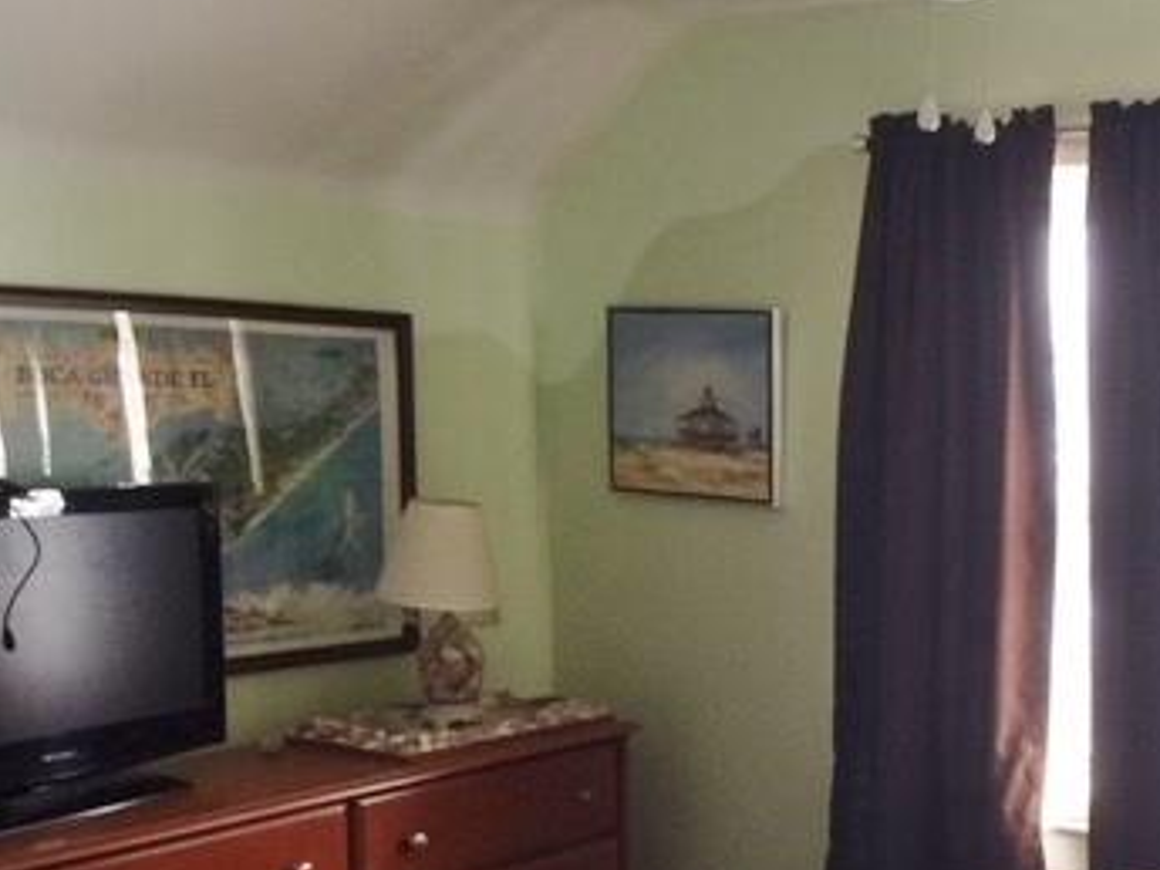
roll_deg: -1.8
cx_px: 968
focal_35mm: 54
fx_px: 1810
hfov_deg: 34.2
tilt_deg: -7.5
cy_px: 644
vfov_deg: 26.7
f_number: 2.2
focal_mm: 4.15
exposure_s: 1/15
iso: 80
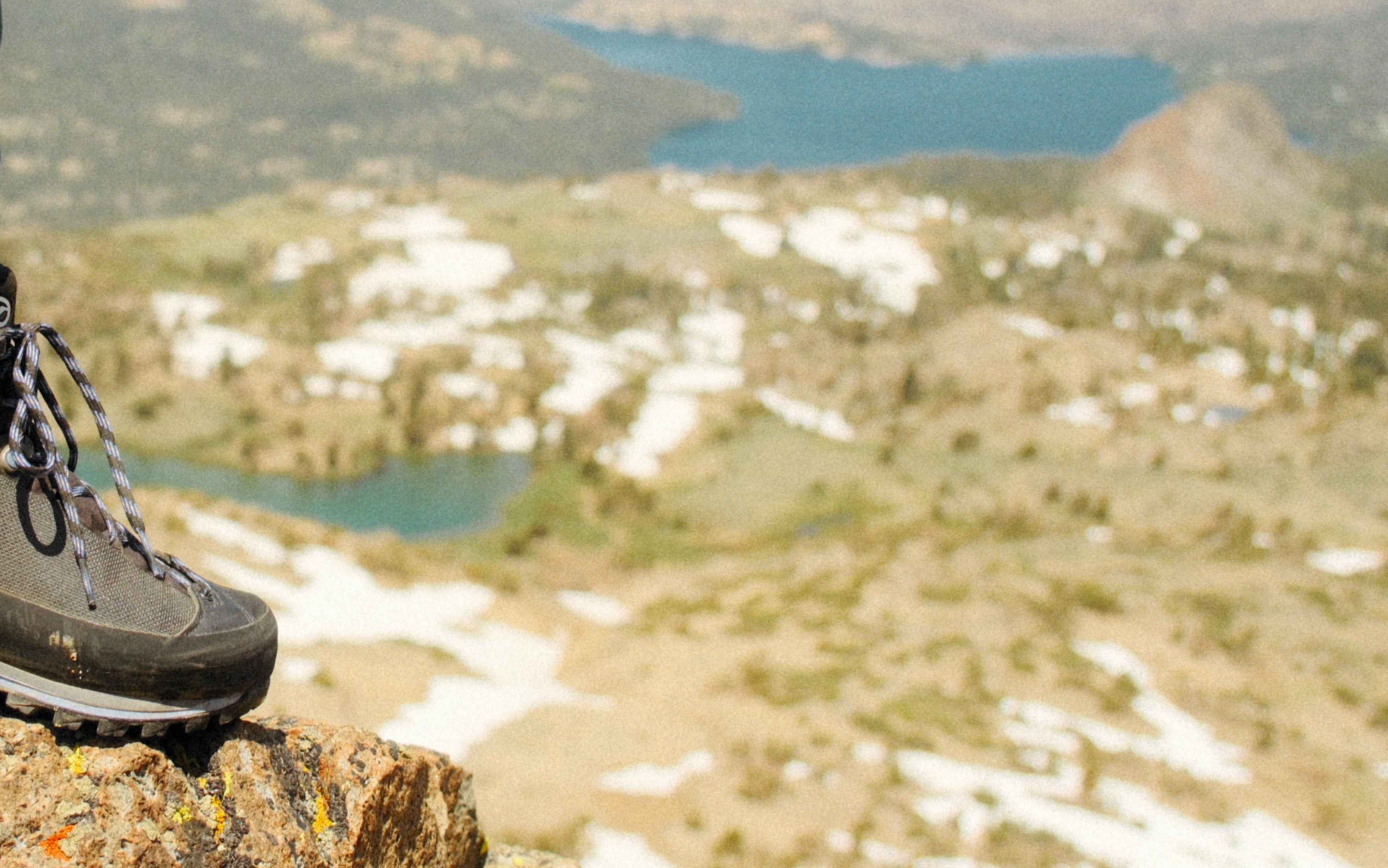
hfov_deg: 29.0
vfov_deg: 18.8
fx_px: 2610
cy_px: 227
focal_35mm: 69
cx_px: 255
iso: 500
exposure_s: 1/4000
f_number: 2.8
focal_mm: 20.4
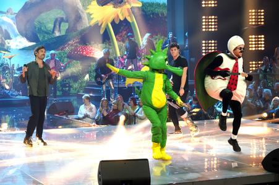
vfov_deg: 17.5
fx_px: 604
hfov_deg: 26.0
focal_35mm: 78
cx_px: 140
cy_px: 92
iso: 3200
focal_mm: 78
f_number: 5.6
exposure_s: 1/160
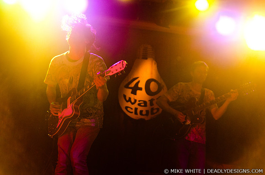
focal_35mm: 45
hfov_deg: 43.7
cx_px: 132
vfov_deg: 29.7
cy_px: 88
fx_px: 331
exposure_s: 1/200
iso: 1250
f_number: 1.6
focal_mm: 30
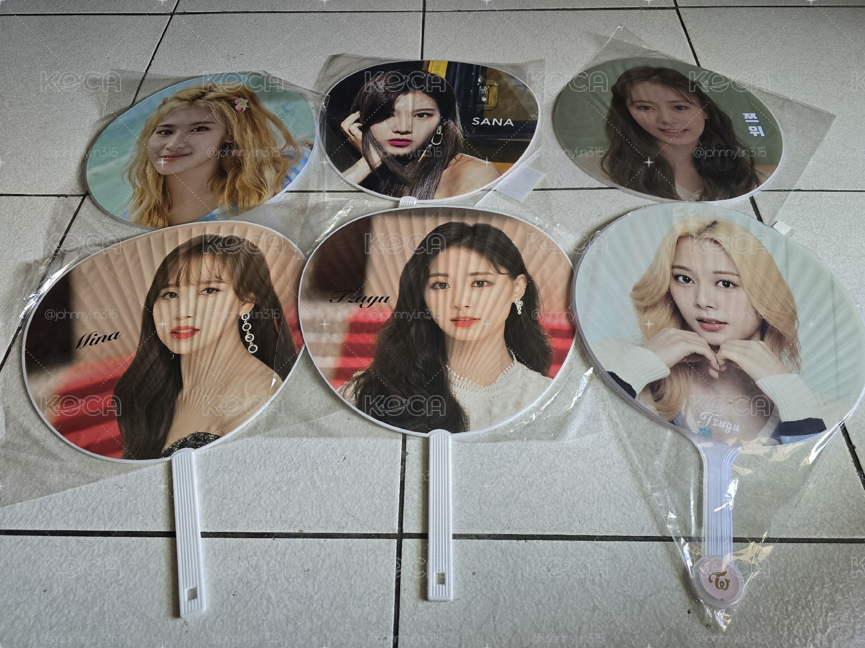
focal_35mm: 23
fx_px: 575
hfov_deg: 73.9
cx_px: 432
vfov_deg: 58.9
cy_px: 324
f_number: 1.7
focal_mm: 6.3
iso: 160
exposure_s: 1/60
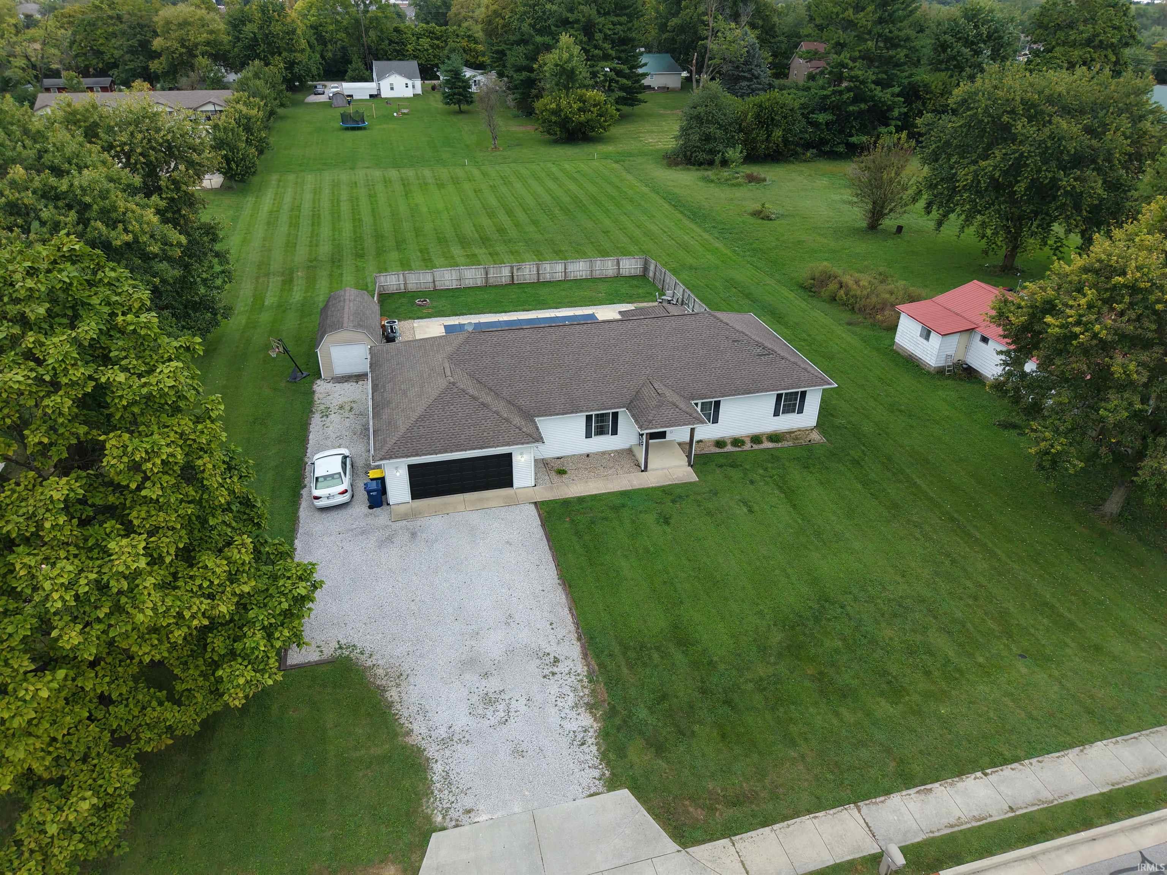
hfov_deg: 71.6
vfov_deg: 56.8
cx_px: 584
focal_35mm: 24
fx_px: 809
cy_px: 438
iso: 100
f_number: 1.8
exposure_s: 1/80
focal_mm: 8.67
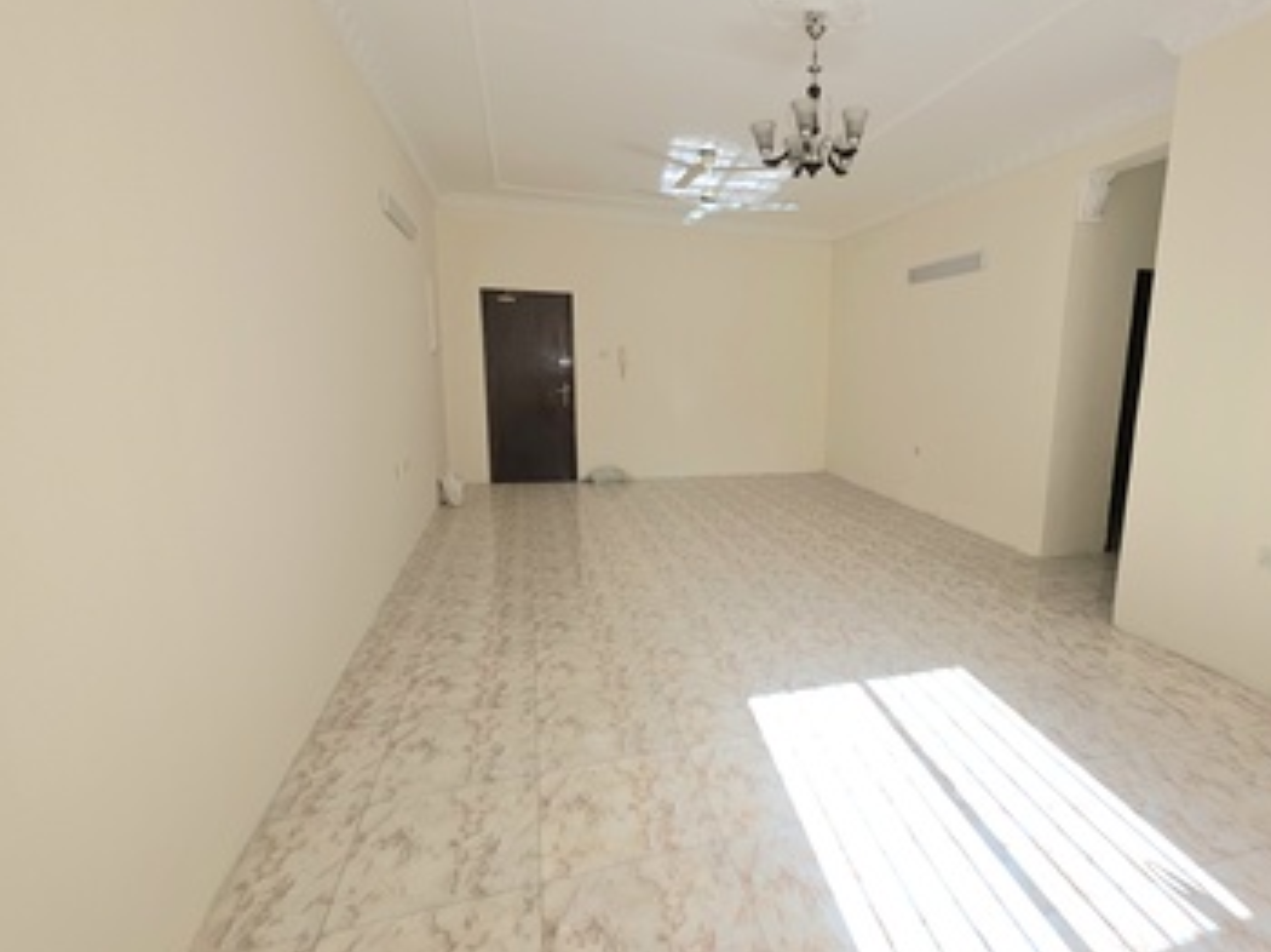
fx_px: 624
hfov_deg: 90.0
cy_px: 485
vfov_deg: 74.7
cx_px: 757
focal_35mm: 17
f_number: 1.9
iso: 25
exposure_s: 1/50.3
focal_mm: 2.2
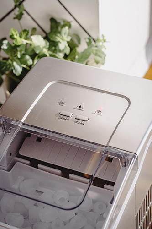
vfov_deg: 23.9
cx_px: 76
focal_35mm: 85
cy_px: 114
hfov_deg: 16.1
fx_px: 539
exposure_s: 1/160
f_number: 6.3
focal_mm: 85
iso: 400
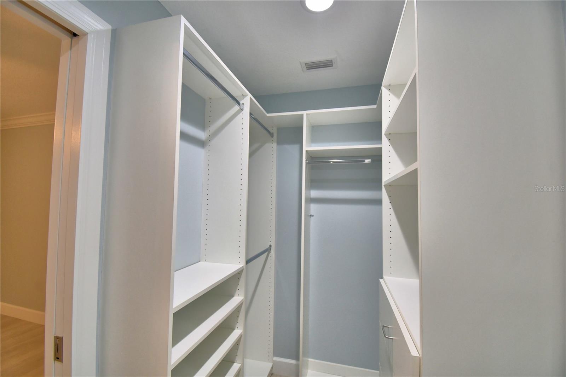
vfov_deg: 77.3
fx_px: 236
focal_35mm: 15
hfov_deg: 100.4
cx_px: 283
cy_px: 188
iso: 400
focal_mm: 10
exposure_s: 1/80
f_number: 4.5
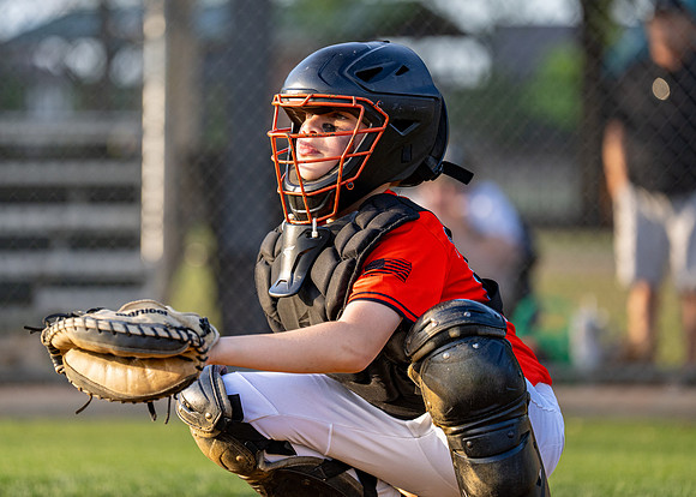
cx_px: 314
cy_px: 221
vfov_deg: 7.0
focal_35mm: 205
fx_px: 4044
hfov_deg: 9.8
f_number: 2.8
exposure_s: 1/2500
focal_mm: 163
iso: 800
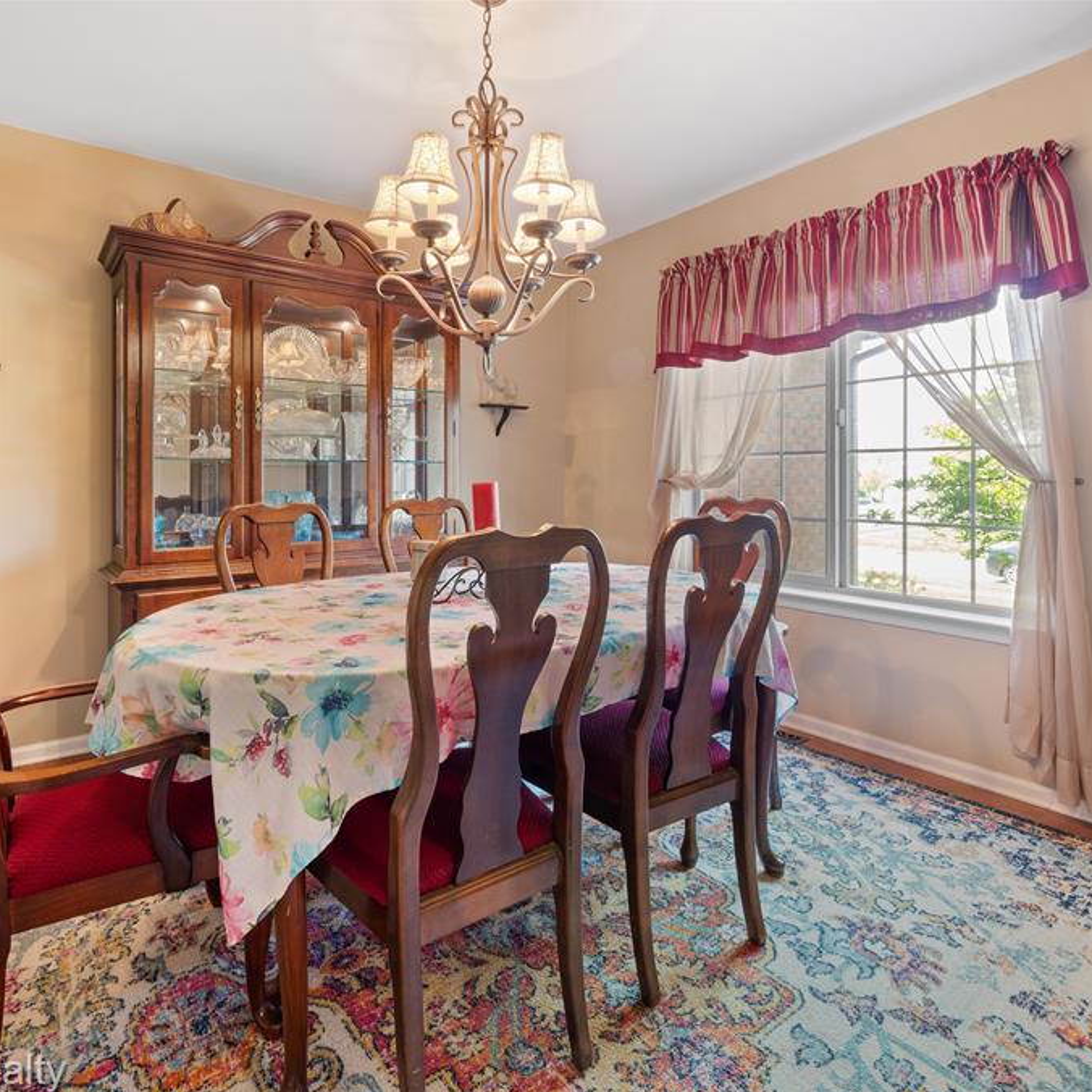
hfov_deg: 80.5
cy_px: 548
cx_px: 488
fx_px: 642
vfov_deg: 80.7
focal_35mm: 18
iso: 100
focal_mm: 14
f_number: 11
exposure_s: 4
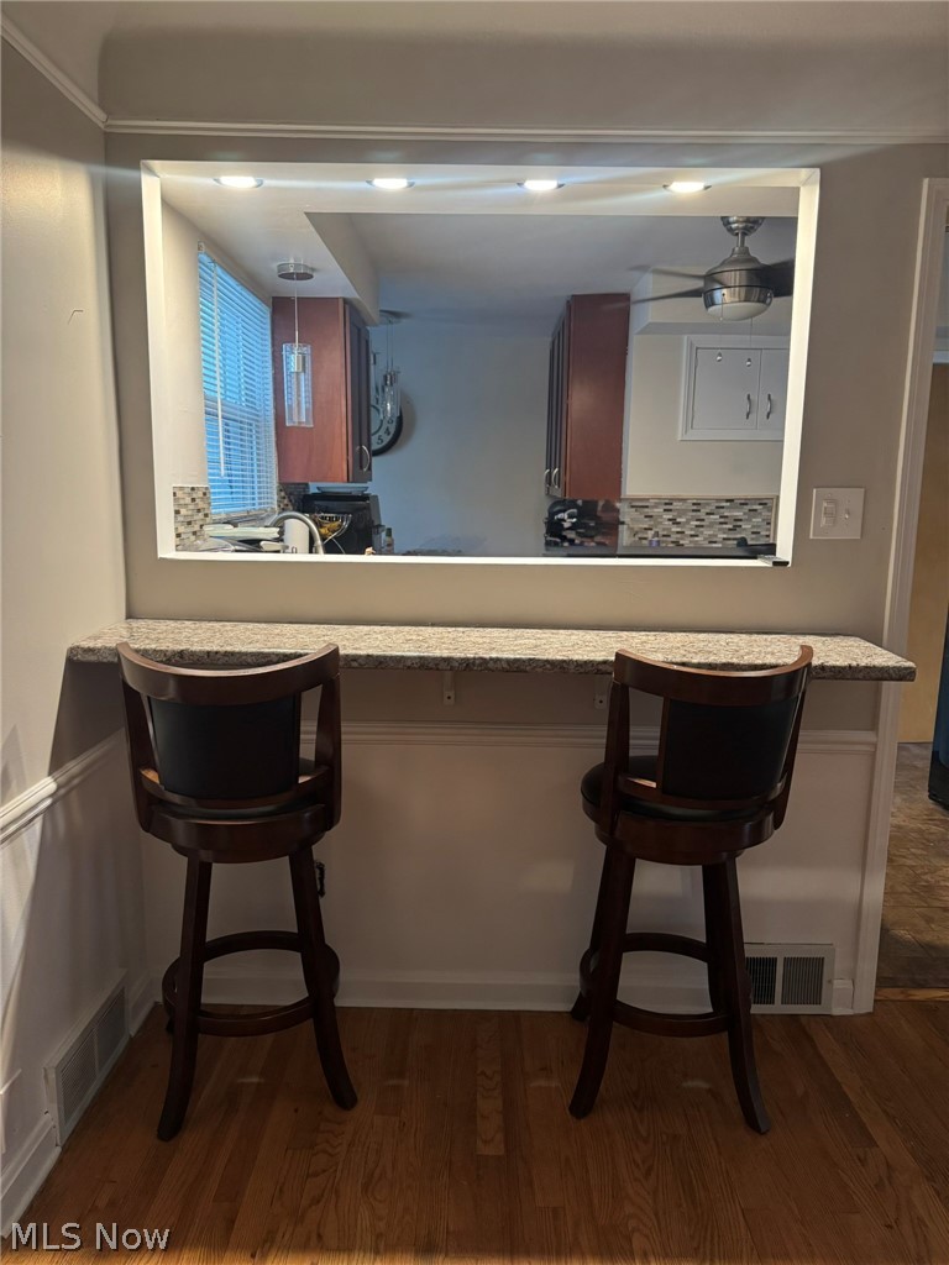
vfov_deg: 71.6
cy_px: 632
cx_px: 474
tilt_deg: -9.5
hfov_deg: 56.8
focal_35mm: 24
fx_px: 877
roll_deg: +0.0
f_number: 1.78
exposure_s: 1/60
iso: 400
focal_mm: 6.76
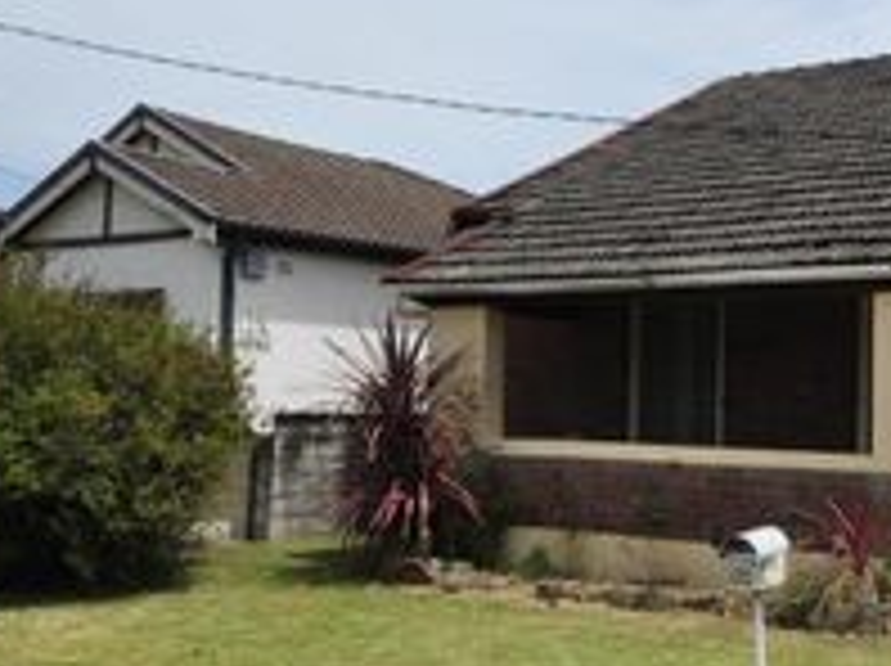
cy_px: 380
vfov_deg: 30.2
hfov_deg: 36.5
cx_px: 846
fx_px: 1234
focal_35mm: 48
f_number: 14
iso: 800
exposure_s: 1/800
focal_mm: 14
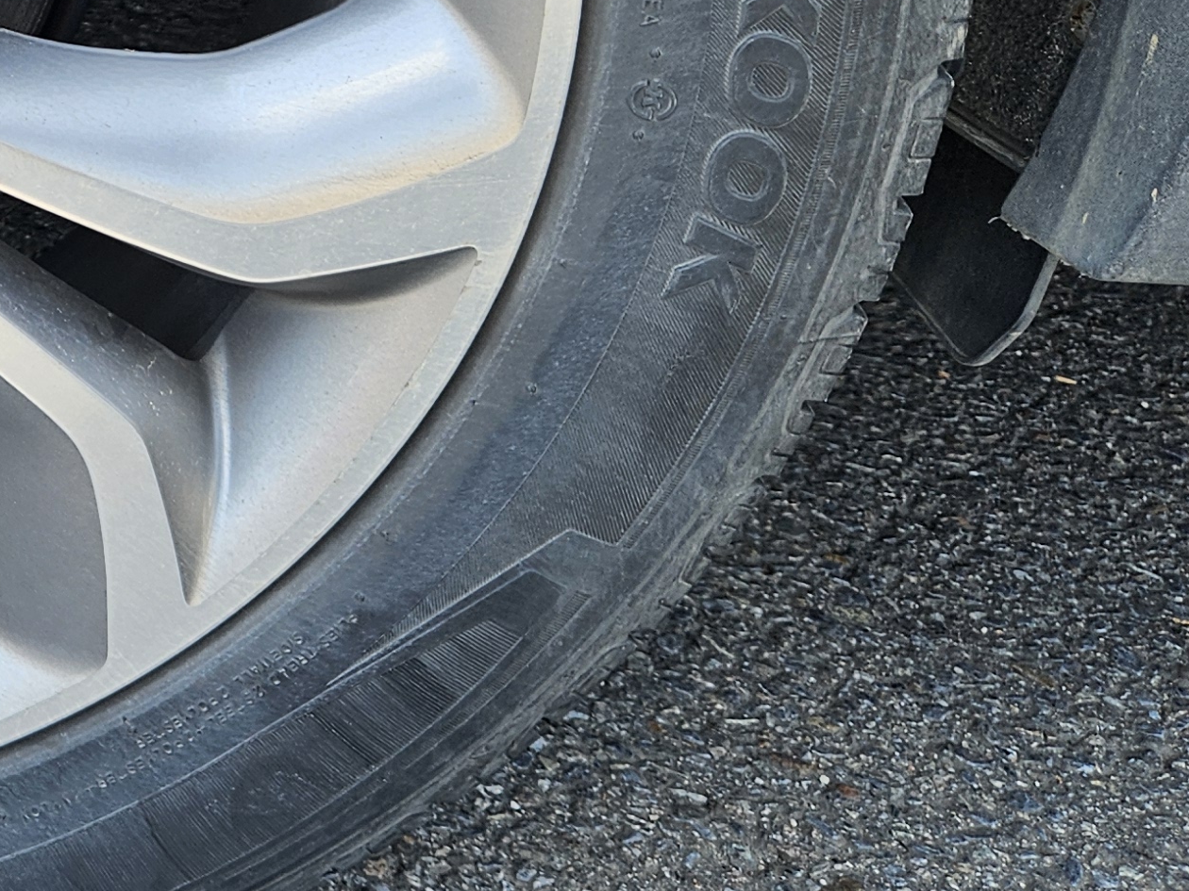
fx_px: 2507
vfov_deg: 18.9
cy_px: -214
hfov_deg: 23.5
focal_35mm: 73
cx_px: -369
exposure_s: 1/208
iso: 25
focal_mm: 5.4
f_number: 1.8
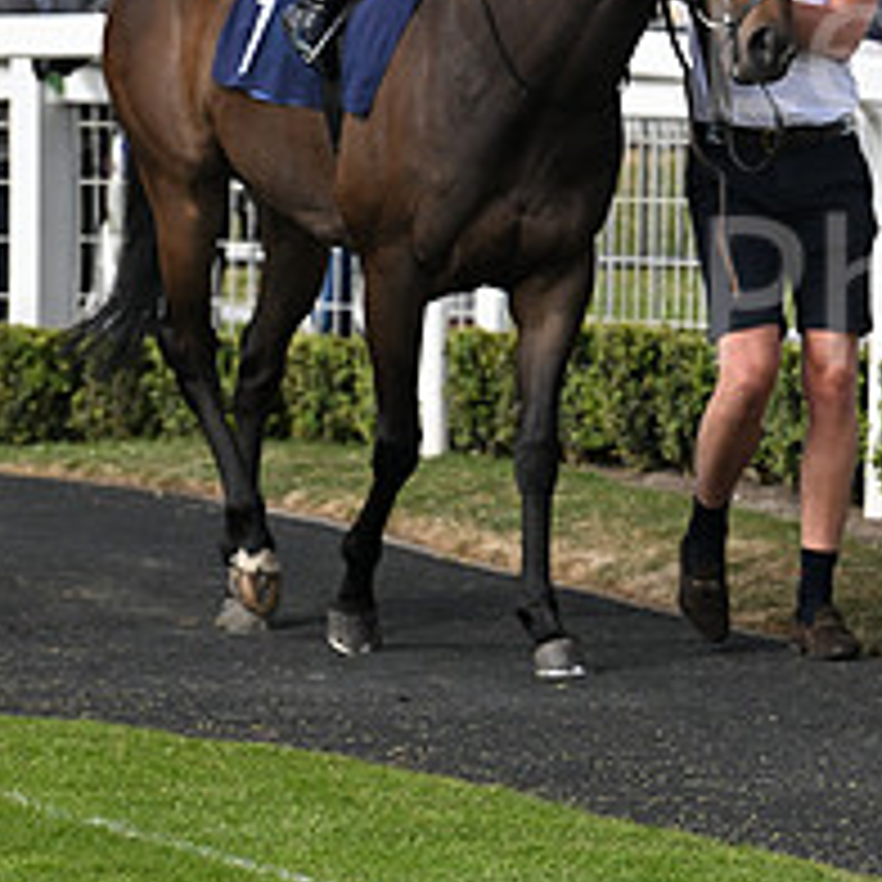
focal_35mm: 466
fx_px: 13433
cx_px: 1292
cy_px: 83
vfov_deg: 3.8
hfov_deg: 3.7
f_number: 6.3
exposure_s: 1/1000
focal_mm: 185
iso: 400
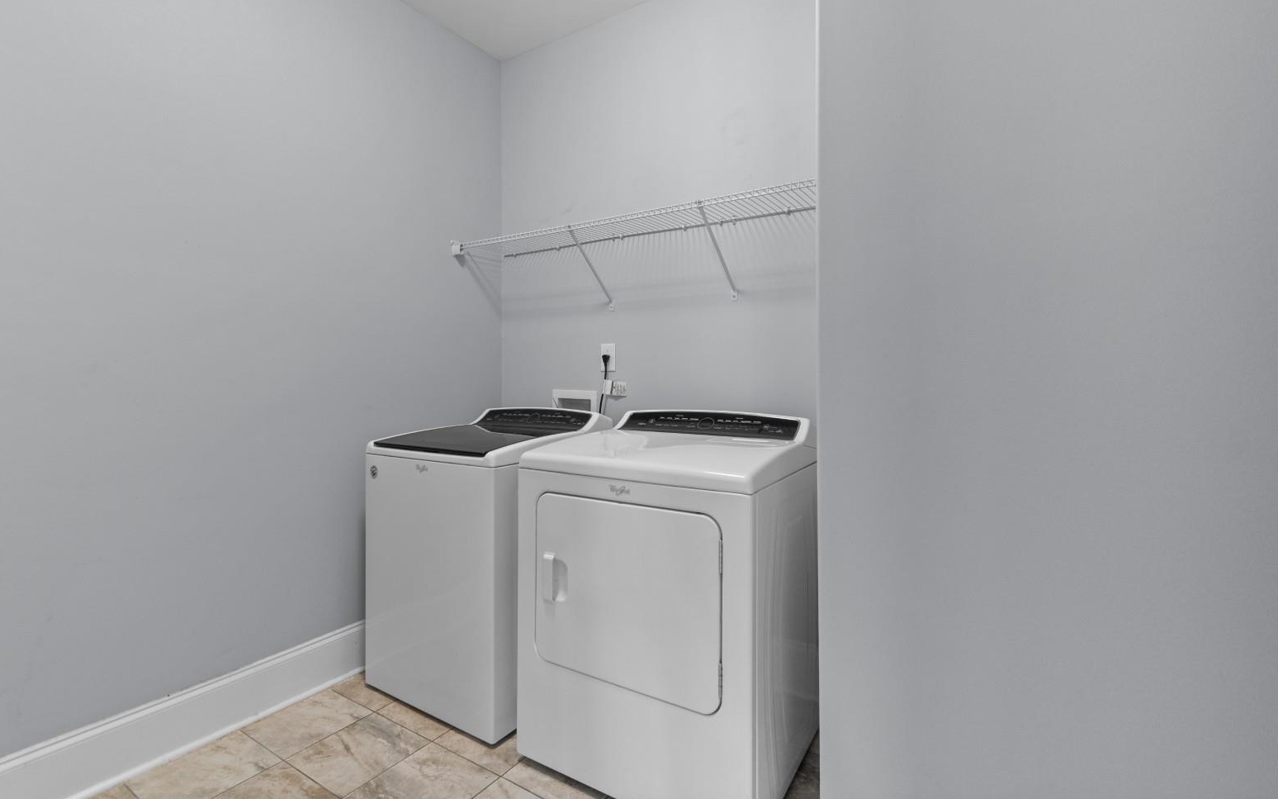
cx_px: 620
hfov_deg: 97.8
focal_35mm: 16
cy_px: 368
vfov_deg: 71.1
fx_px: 557
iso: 100
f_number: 4.5
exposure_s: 1/4
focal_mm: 10
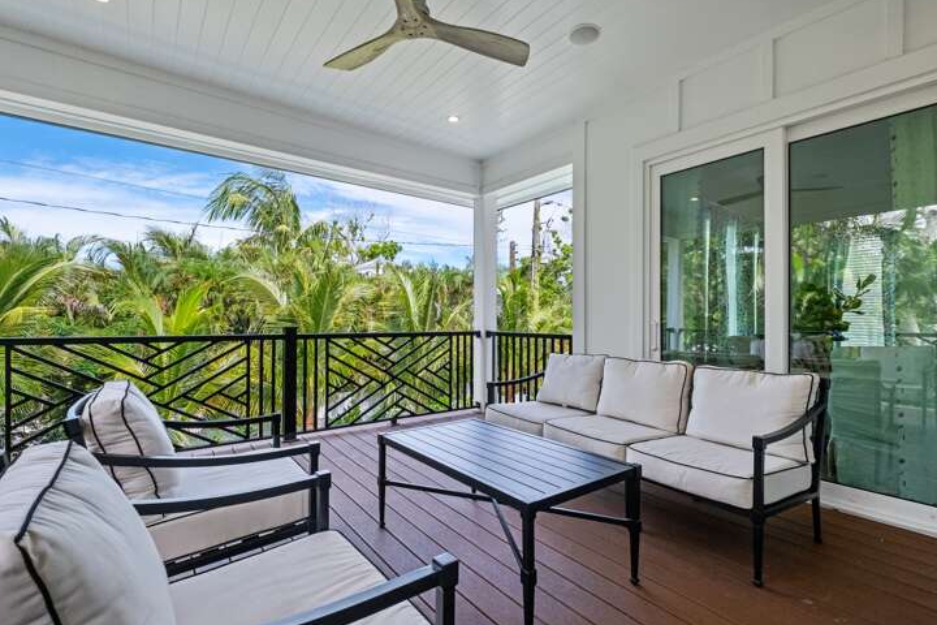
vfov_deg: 73.7
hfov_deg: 96.7
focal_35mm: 16
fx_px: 416
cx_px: 479
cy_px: 315
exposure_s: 1/250
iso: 1250
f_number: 8
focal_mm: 10
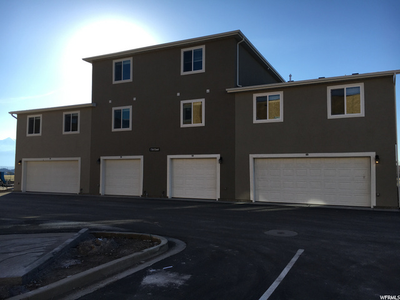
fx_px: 335
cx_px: 200
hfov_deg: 61.7
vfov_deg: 48.2
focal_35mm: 29
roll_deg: -0.1
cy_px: 150
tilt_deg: +4.4
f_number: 2.2
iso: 25
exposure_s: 1/1326
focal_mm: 4.15
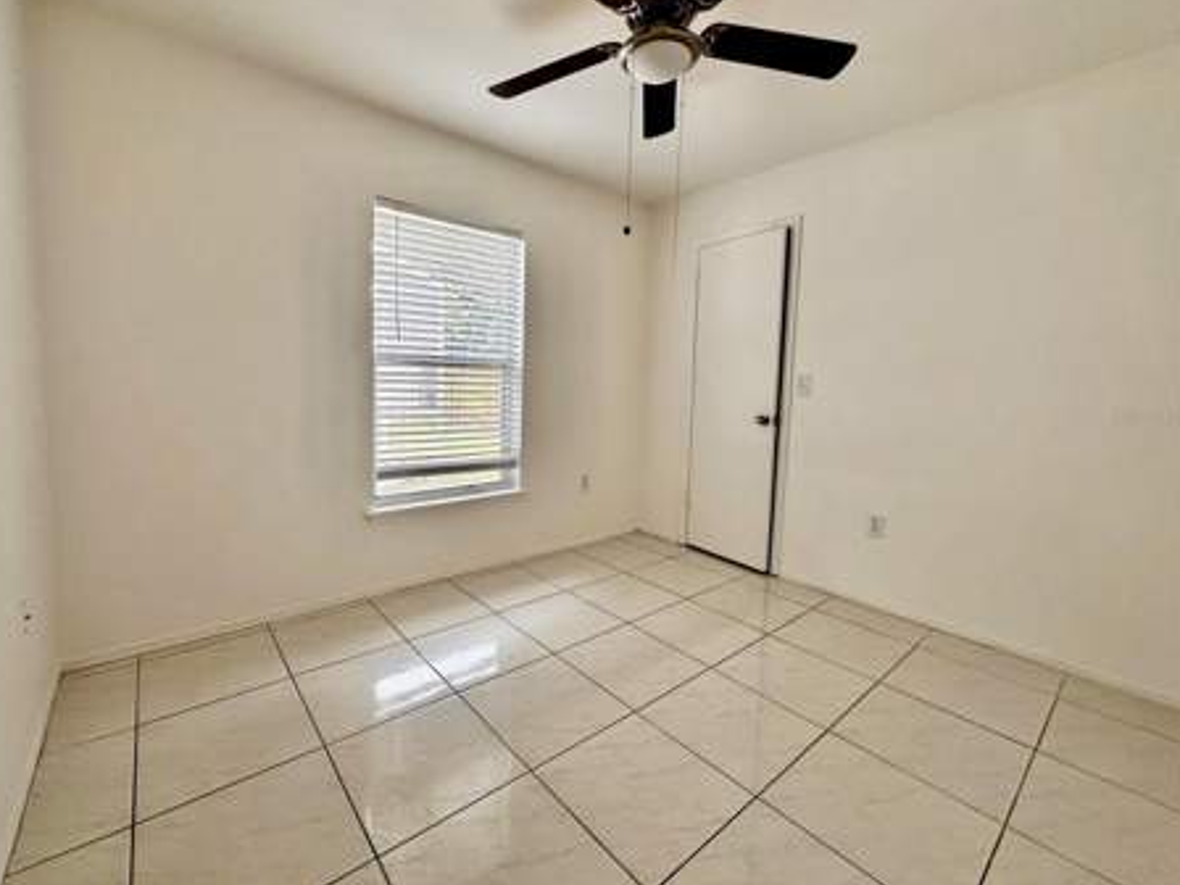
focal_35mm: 15
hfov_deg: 98.0
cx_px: 553
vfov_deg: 81.7
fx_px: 511
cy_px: 416
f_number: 2.2
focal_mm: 2.22
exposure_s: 1/99
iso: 64
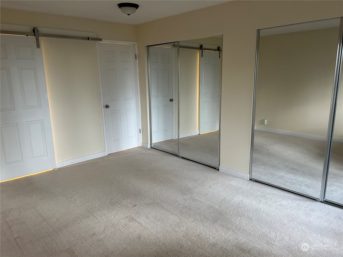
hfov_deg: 67.3
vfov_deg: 53.1
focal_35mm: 26
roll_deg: +1.6
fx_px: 258
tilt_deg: -12.1
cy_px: 128
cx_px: 172
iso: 250
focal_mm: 5.7
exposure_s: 1/60
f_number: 1.5
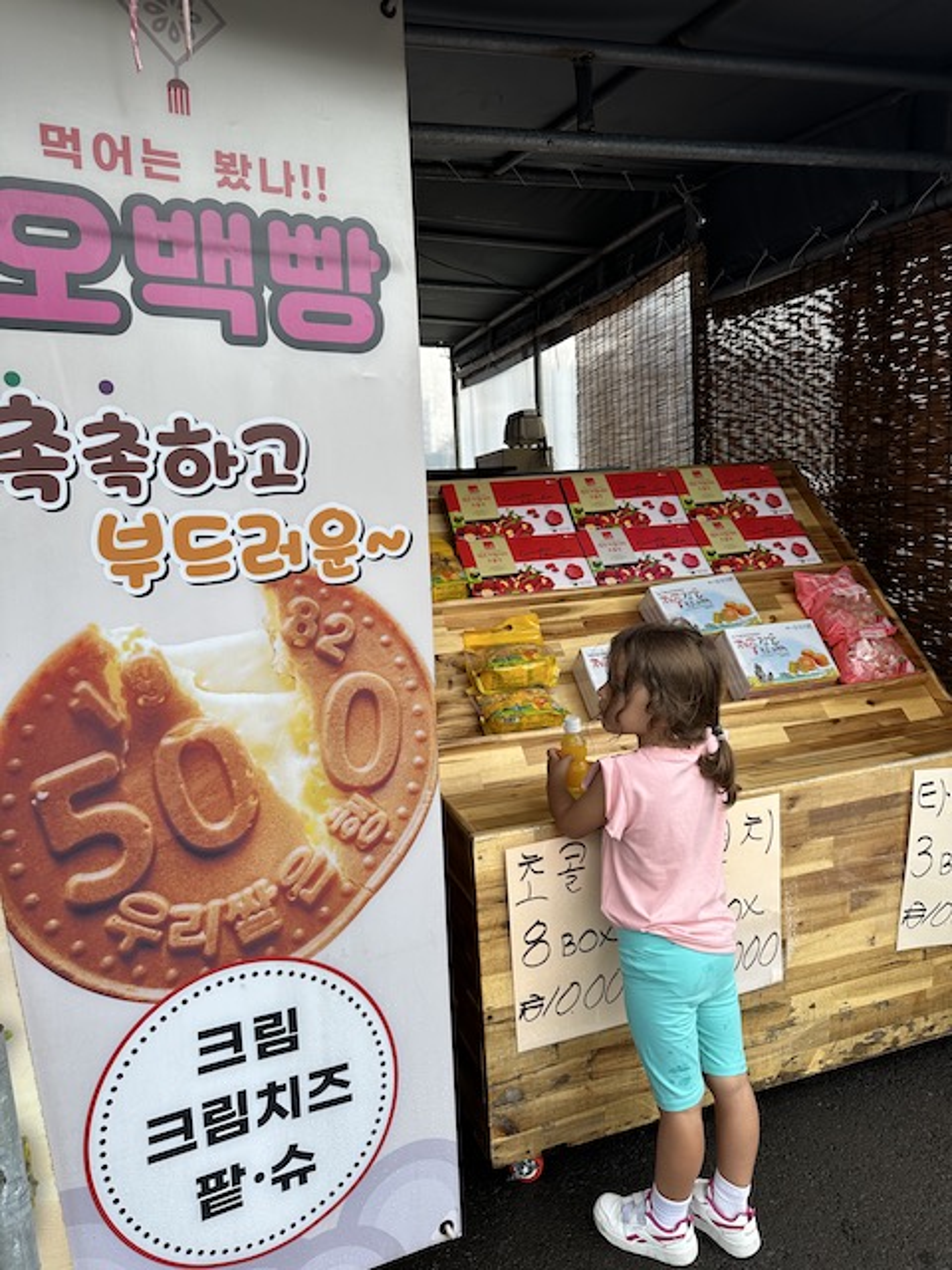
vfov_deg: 71.6
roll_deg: +5.2
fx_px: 880
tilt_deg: -4.1
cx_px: 476
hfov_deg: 56.8
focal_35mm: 24
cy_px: 635
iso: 80
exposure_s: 1/745
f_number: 1.78
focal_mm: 6.86
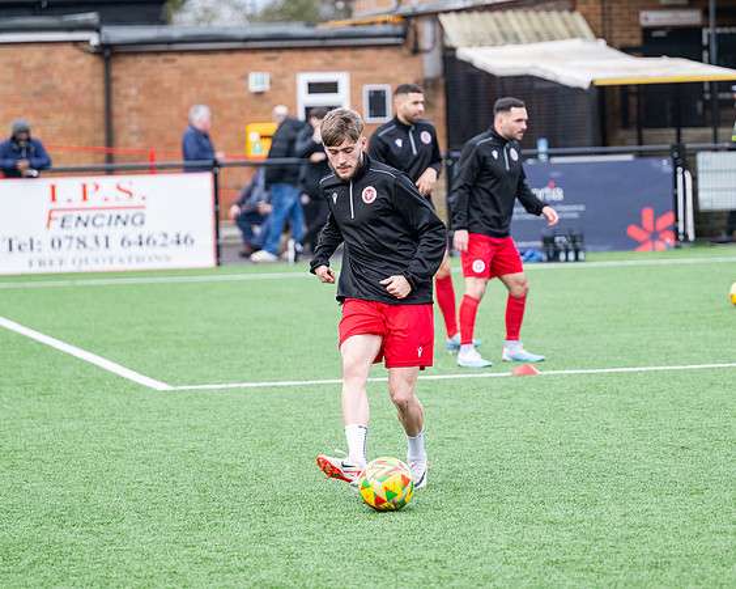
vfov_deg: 7.9
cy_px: 294
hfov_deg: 9.8
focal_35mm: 197
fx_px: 4287
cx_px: 407
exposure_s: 1/1250
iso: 800
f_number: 4
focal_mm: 170
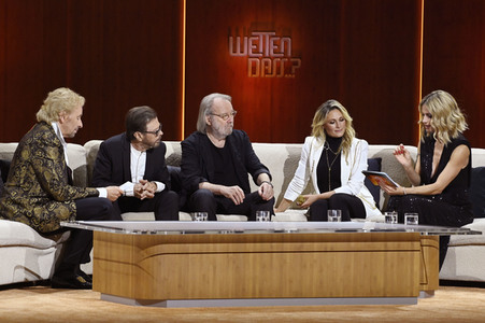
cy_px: 162
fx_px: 4308
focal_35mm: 320
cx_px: 242
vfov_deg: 4.3
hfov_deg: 6.4
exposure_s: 1/320
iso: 8000
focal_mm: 320
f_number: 5.6
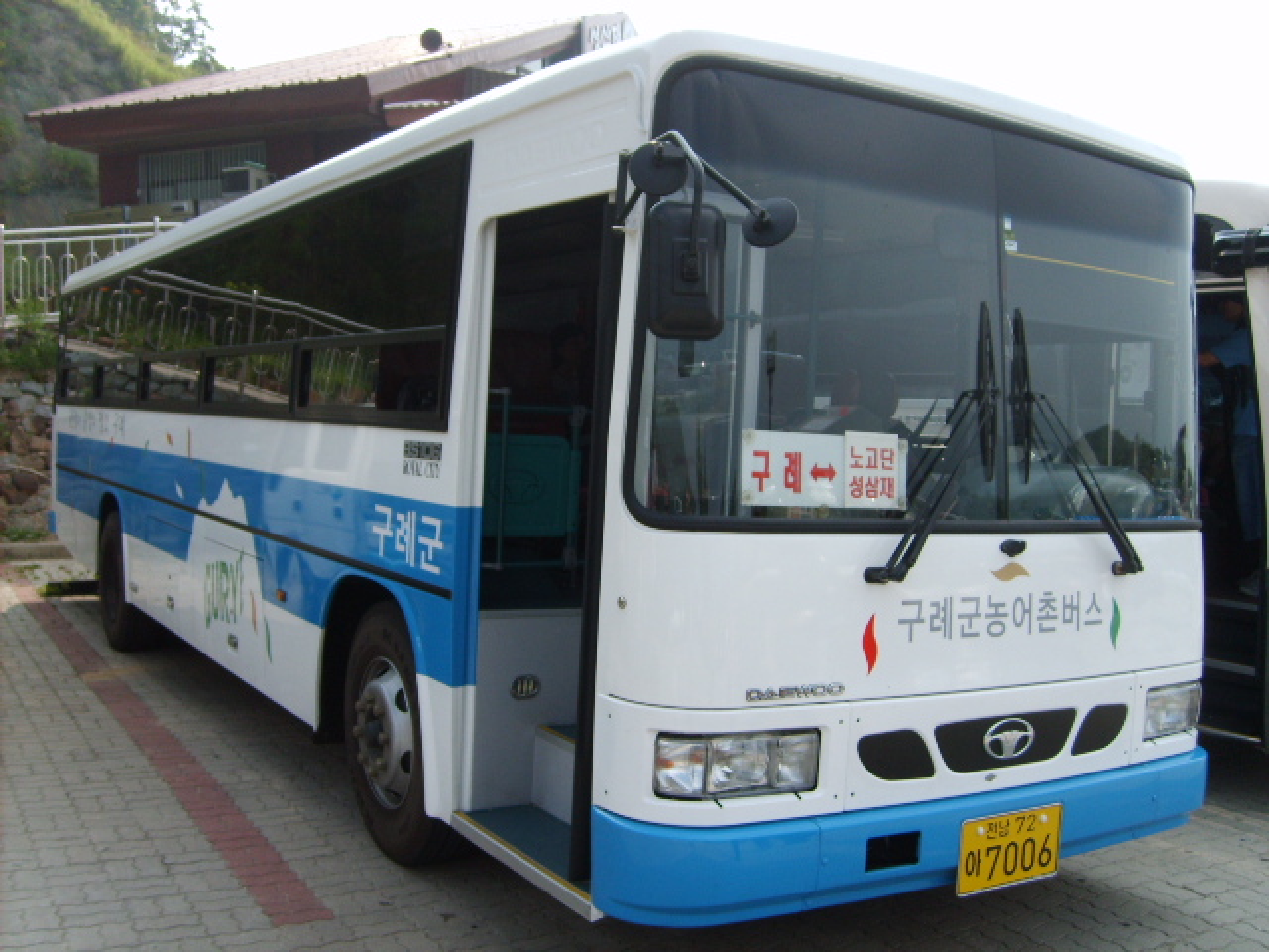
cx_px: 634
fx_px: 1283
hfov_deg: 52.6
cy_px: 476
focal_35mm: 35
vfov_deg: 40.7
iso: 50
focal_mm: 5.8
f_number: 2.8
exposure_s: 1/1000
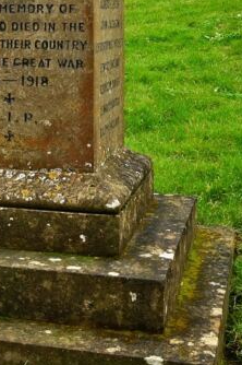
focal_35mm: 78
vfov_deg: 23.7
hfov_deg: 17.2
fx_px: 788
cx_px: 19
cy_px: -73
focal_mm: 18
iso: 400
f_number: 16
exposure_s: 1/50
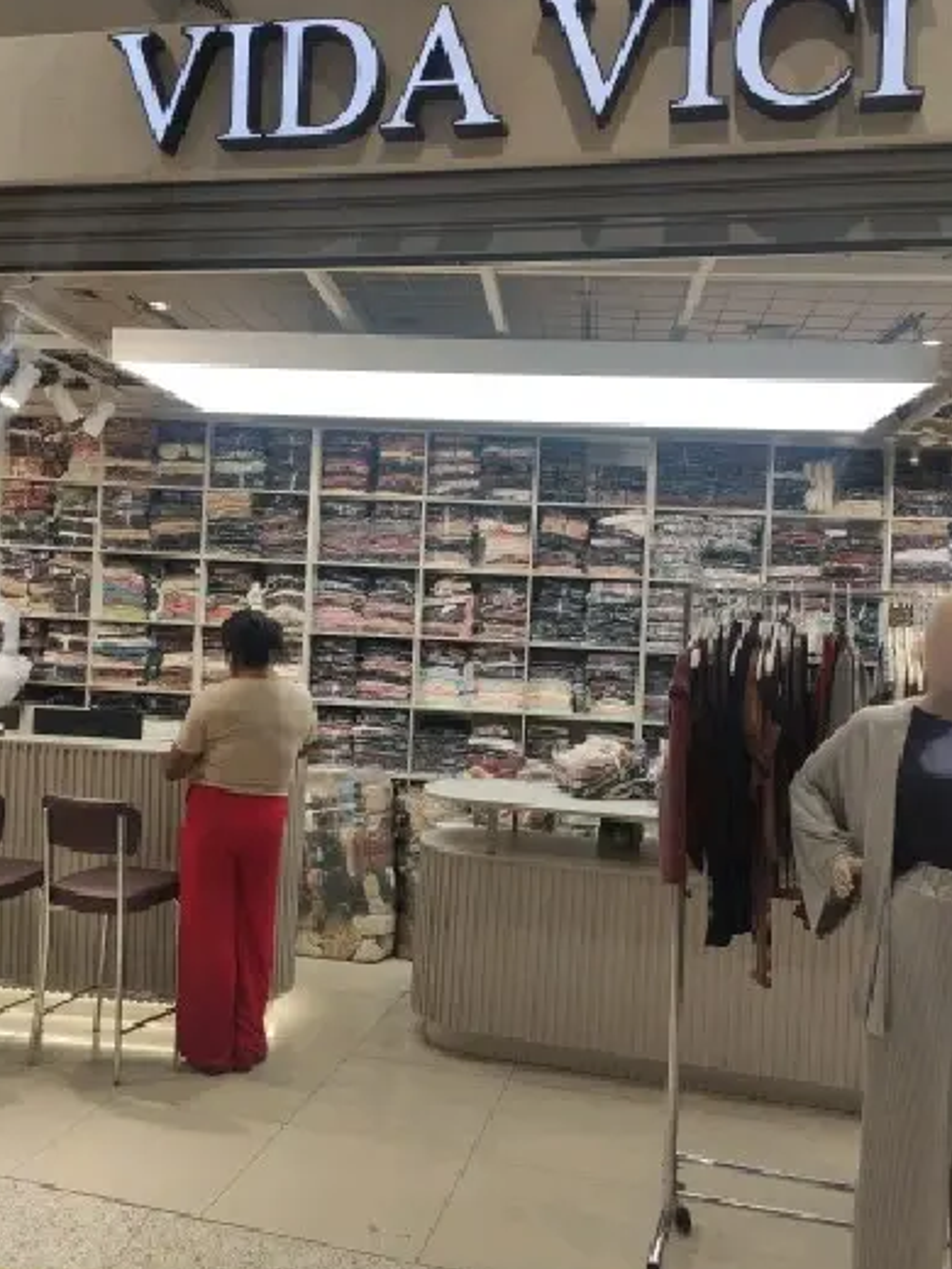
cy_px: 593
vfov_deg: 59.9
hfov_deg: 46.8
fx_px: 1100
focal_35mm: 30
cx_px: 447
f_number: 1.75
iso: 117
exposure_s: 1/120
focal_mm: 4.77
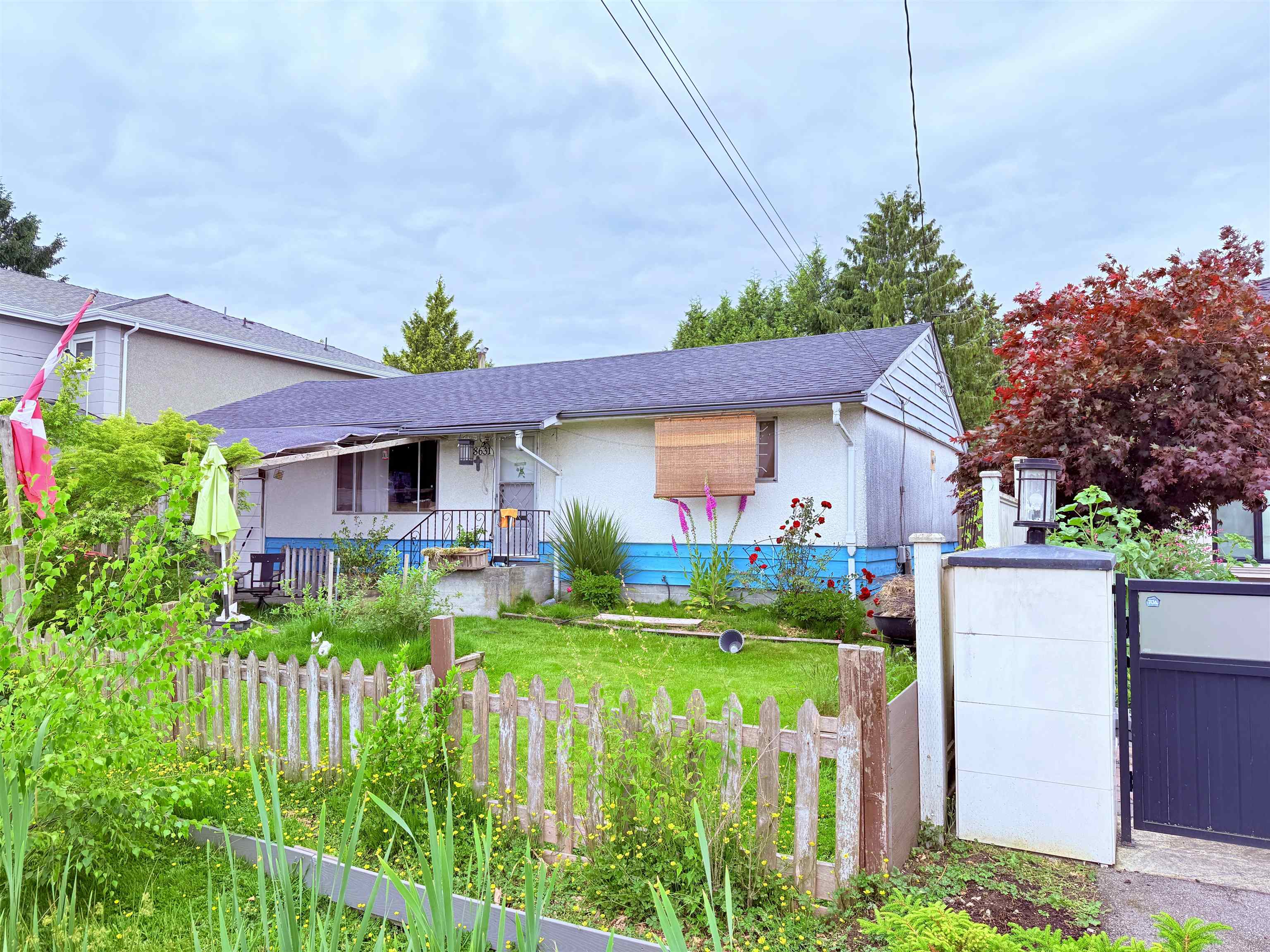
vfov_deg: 56.8
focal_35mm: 24
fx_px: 881
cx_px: 635
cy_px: 476
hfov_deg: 71.6
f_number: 1.78
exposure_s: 1/567
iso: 100
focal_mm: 6.76
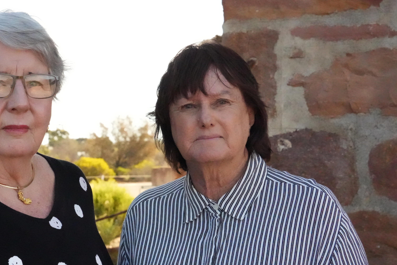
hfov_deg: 26.8
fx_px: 827
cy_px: 171
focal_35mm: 75
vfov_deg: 18.1
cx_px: 121
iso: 32000
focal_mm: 50
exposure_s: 1/8000
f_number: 10
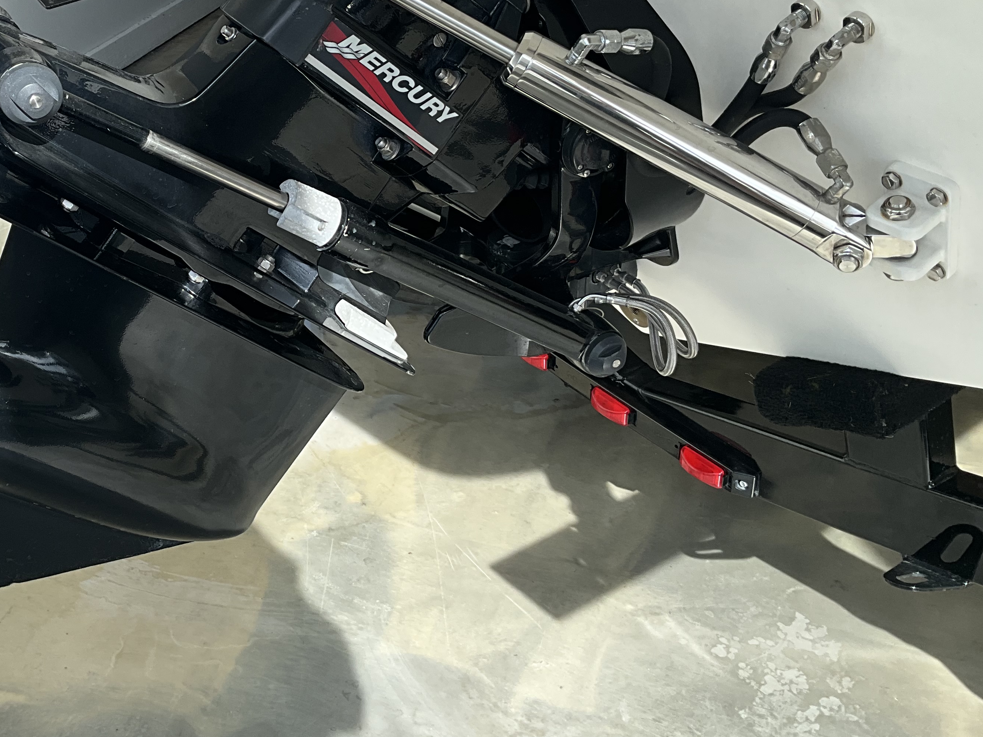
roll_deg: +2.4
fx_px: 1250
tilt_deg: -29.3
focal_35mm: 44
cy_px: 224
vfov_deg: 32.5
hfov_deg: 42.3
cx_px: 312
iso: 25
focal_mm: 3
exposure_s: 1/580
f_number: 1.8
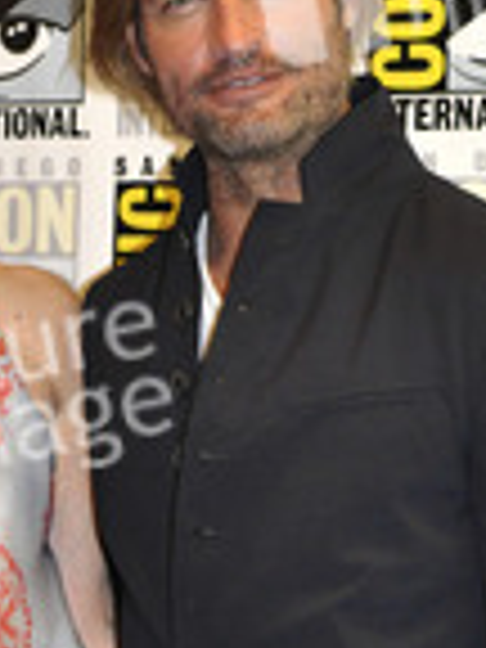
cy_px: 634
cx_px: 74
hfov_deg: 15.3
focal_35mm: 96
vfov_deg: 19.9
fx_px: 1797
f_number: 4.5
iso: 1000
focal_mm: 24
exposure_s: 1/60
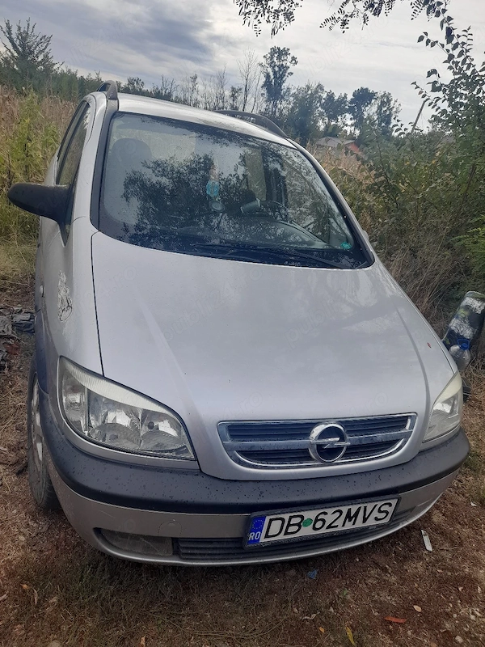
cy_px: 324
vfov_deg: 69.4
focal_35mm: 25
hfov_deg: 54.9
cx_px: 242
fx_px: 467
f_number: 2
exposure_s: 1/400
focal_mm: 4.6
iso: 20
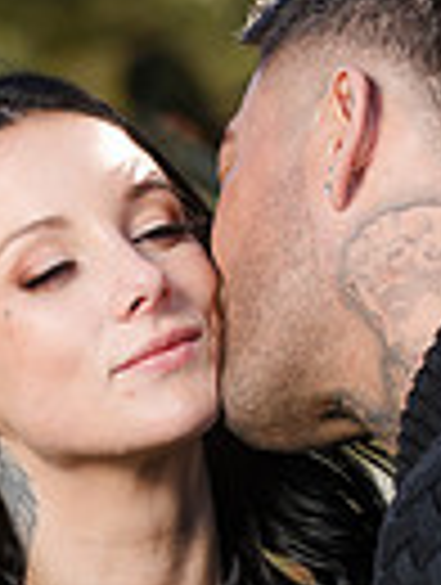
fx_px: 6366
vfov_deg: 5.2
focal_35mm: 376
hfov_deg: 4.0
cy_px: 675
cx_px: 306
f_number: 5.6
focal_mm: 113
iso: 100
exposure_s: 1/250
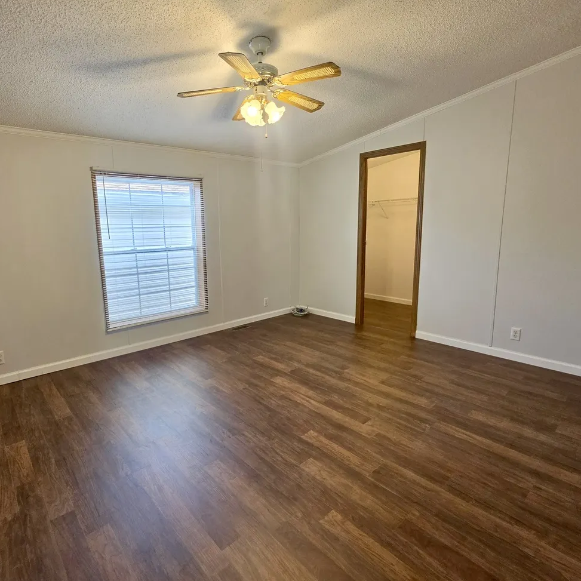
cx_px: 251
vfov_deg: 84.0
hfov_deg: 83.5
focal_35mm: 17
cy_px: 288
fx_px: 323
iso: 160
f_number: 1.9
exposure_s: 1/120
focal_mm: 2.2
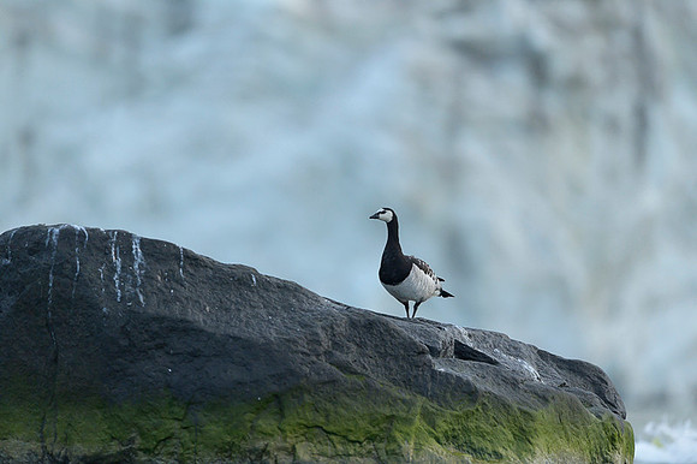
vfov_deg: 2.7
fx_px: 9675
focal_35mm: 500
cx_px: 348
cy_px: 232
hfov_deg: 4.1
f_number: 4
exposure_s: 1/1250
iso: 2500
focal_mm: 500
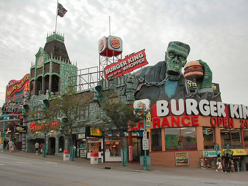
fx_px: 272
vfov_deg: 37.7
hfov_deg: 49.0
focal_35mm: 38
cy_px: 93
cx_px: 124
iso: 100
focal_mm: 8
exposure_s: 1/277
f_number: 2.8
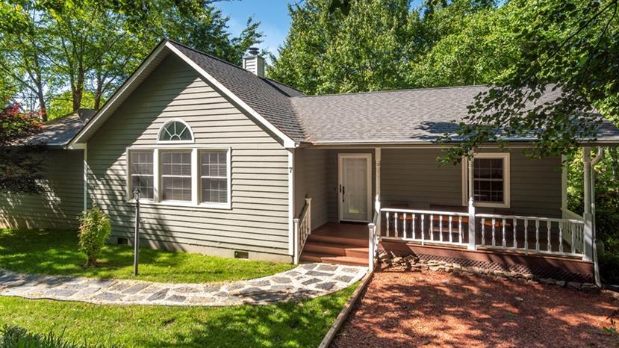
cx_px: 305
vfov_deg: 51.3
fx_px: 361
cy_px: 153
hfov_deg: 81.2
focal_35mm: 22
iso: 100
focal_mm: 17
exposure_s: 1/80
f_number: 11
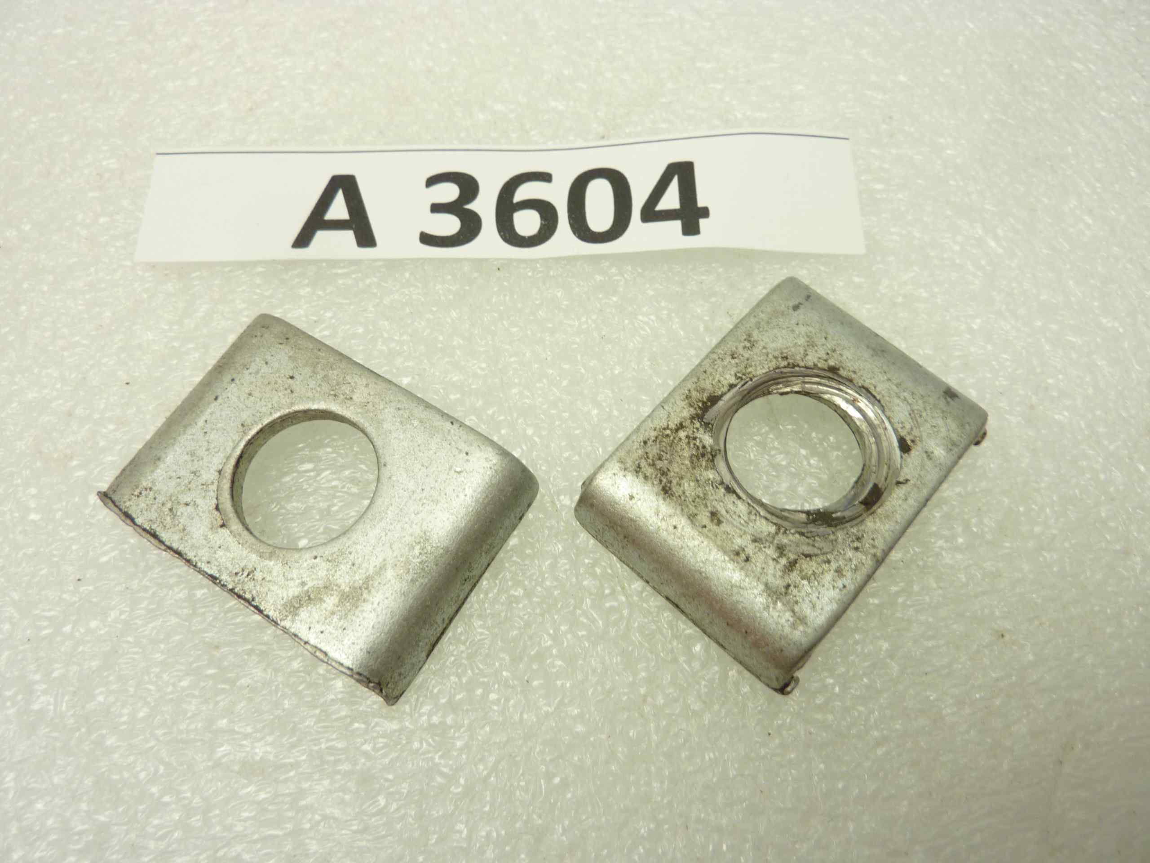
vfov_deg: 54.9
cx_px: 575
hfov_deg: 69.4
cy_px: 432
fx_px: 831
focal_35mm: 25
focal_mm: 4.1
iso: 80
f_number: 3.3
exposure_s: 1/20
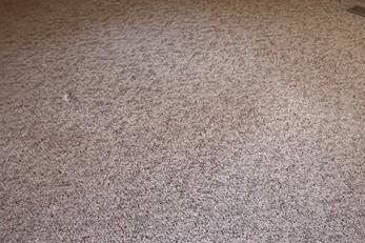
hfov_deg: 44.6
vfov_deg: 22.8
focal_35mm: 43
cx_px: 252
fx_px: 436
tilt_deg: -2.6
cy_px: -155
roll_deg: -0.4
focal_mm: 2.22
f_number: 2.2
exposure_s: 1/120
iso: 320
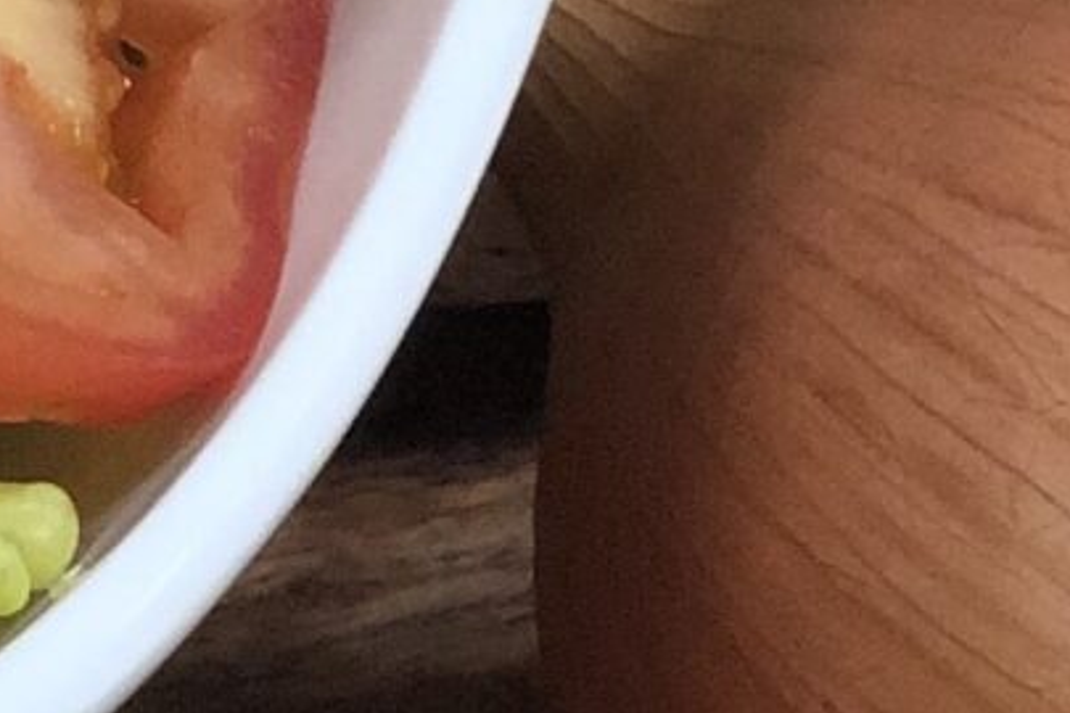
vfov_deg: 4.0
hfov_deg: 5.7
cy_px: -383
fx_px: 10164
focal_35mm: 342
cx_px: -1844
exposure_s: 1/60
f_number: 2.4
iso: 80
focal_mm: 6
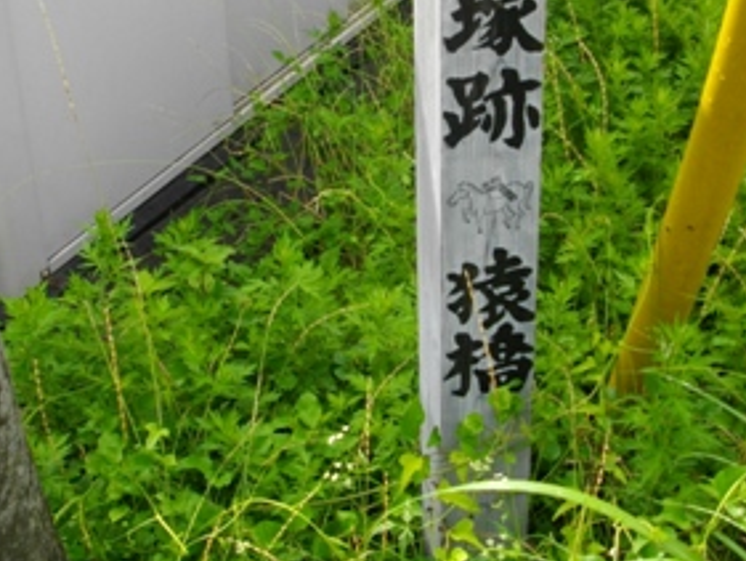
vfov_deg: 28.2
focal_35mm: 51
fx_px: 1100
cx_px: 425
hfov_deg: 37.4
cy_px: 144
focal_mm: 5.7
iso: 100
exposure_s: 1/500
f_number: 2.9
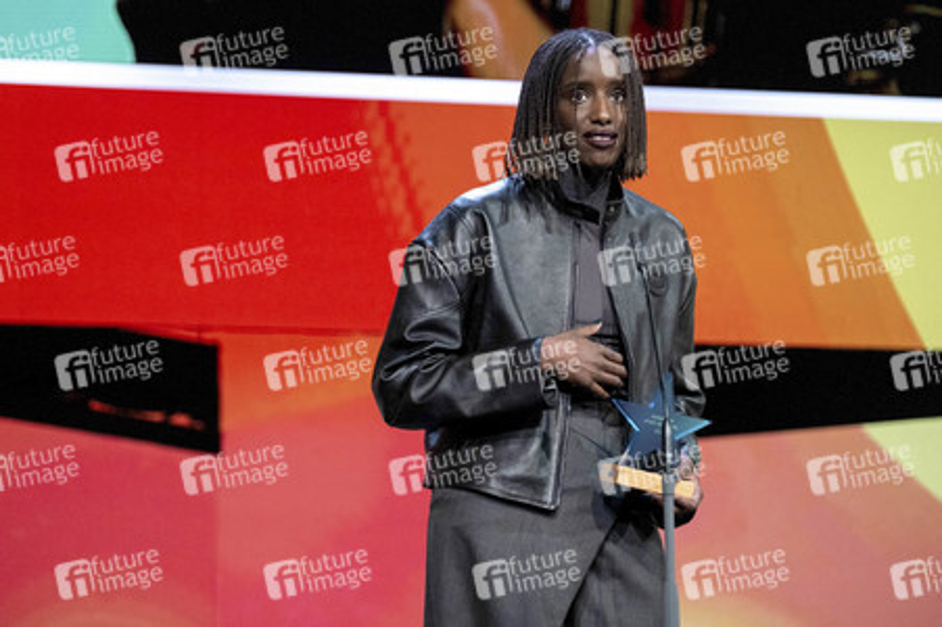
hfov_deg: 15.1
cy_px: 314
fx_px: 3556
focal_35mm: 136
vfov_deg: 10.1
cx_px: 471
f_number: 2.8
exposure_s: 1/250
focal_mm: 90.6
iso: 3200
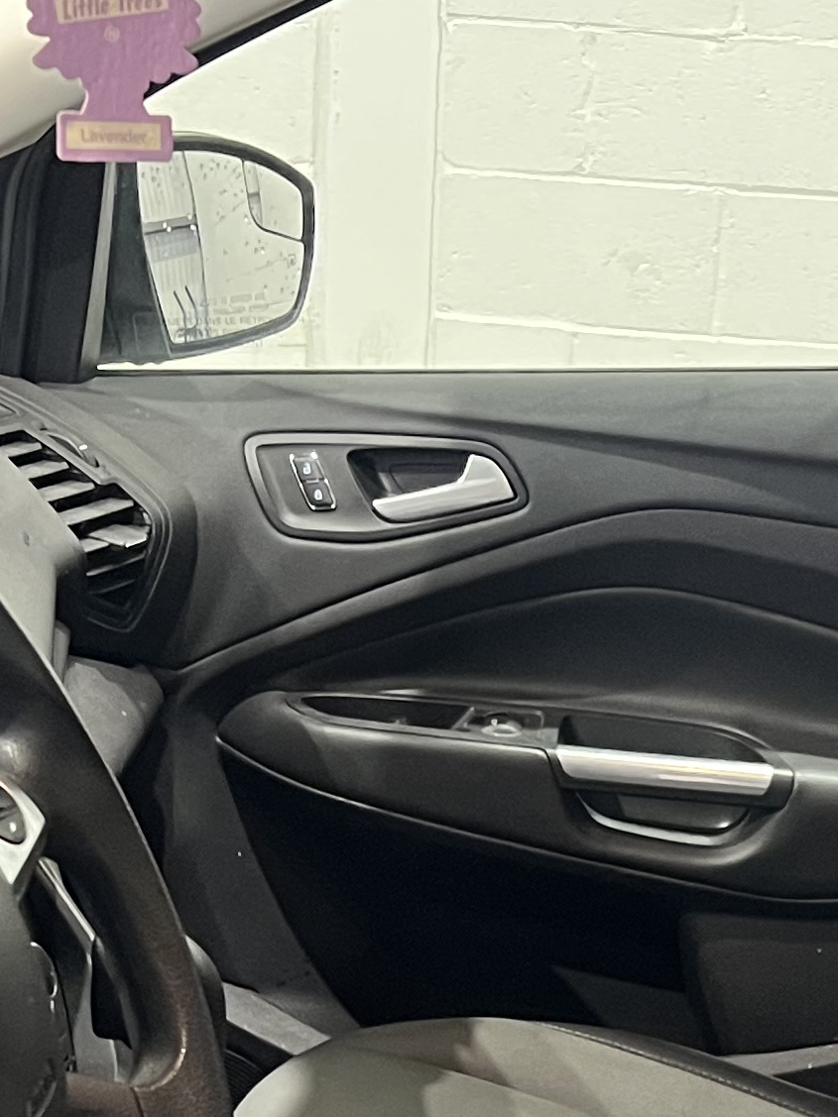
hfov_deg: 15.9
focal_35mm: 93
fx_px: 3002
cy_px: 1107
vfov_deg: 20.4
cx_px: 485
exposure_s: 1/60
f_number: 1.5
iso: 320
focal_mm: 5.7
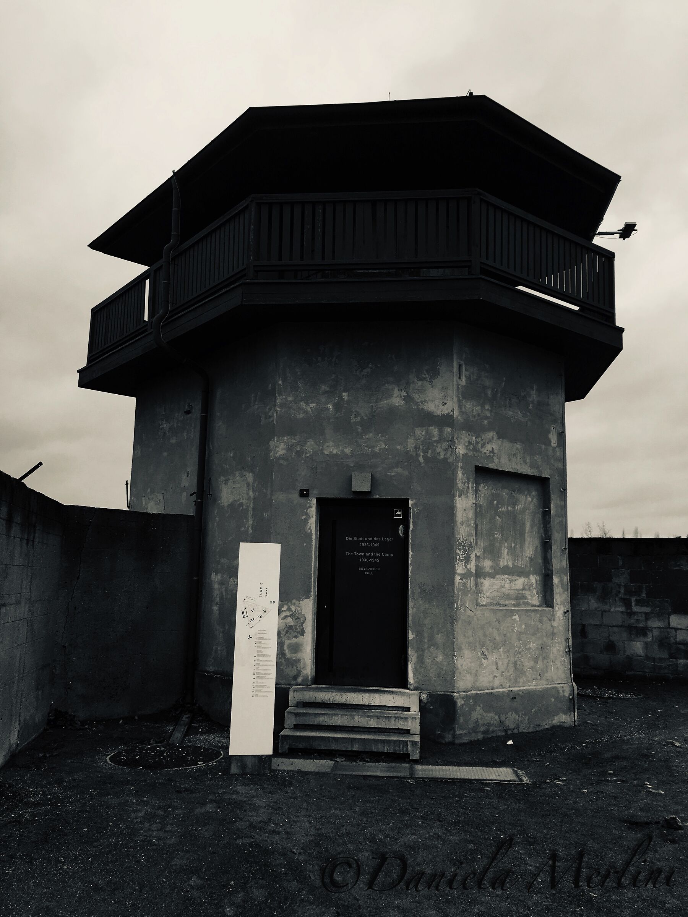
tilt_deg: +10.7
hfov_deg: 48.2
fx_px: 769
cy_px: 458
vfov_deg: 61.7
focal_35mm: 29
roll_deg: -0.8
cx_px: 344
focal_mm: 4.15
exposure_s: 1/50
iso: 25
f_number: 2.2
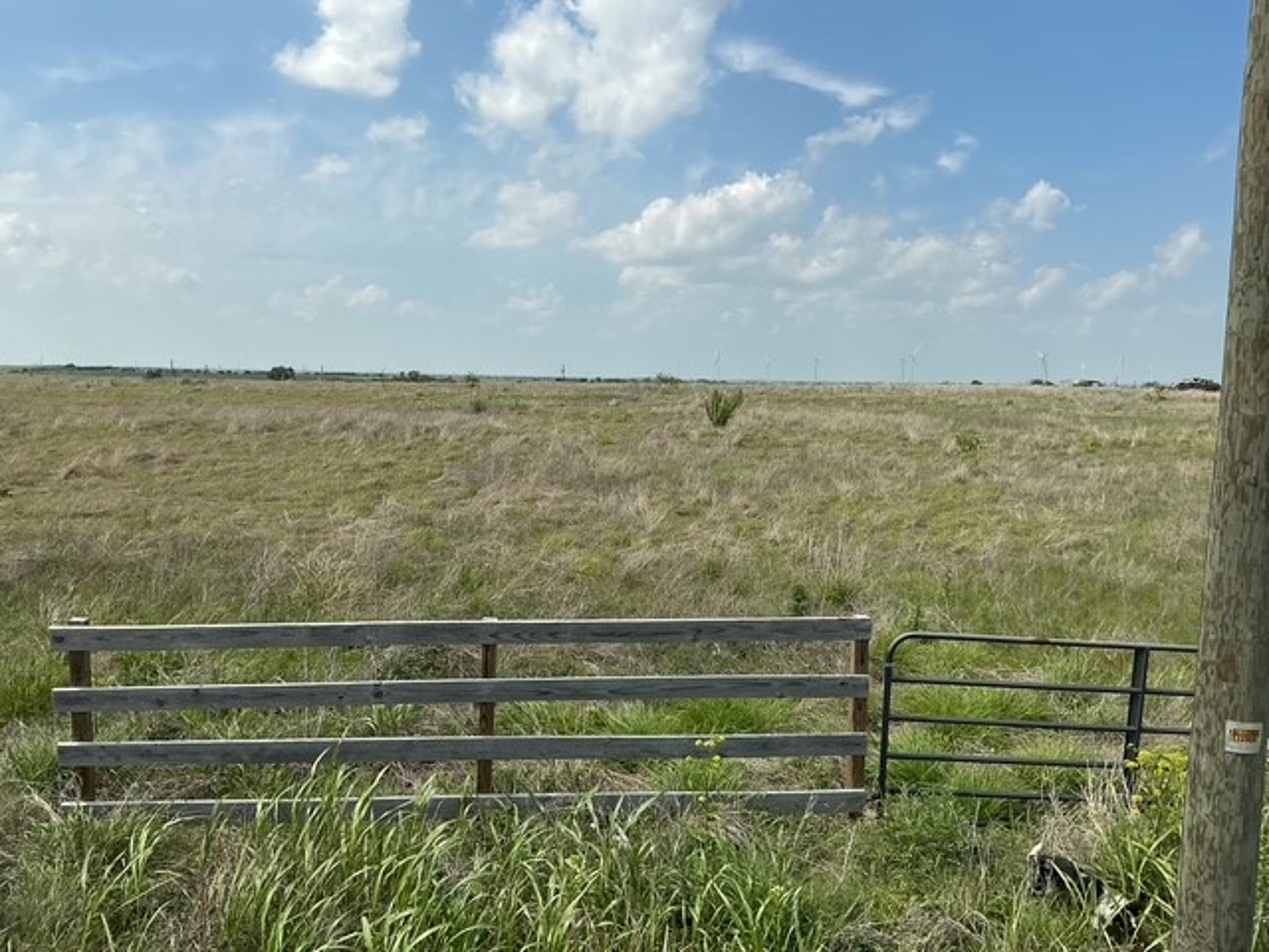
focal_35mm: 29
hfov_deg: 61.7
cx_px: 634
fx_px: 1063
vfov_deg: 48.2
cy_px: 476
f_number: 1.8
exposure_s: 1/2667
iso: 25
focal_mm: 3
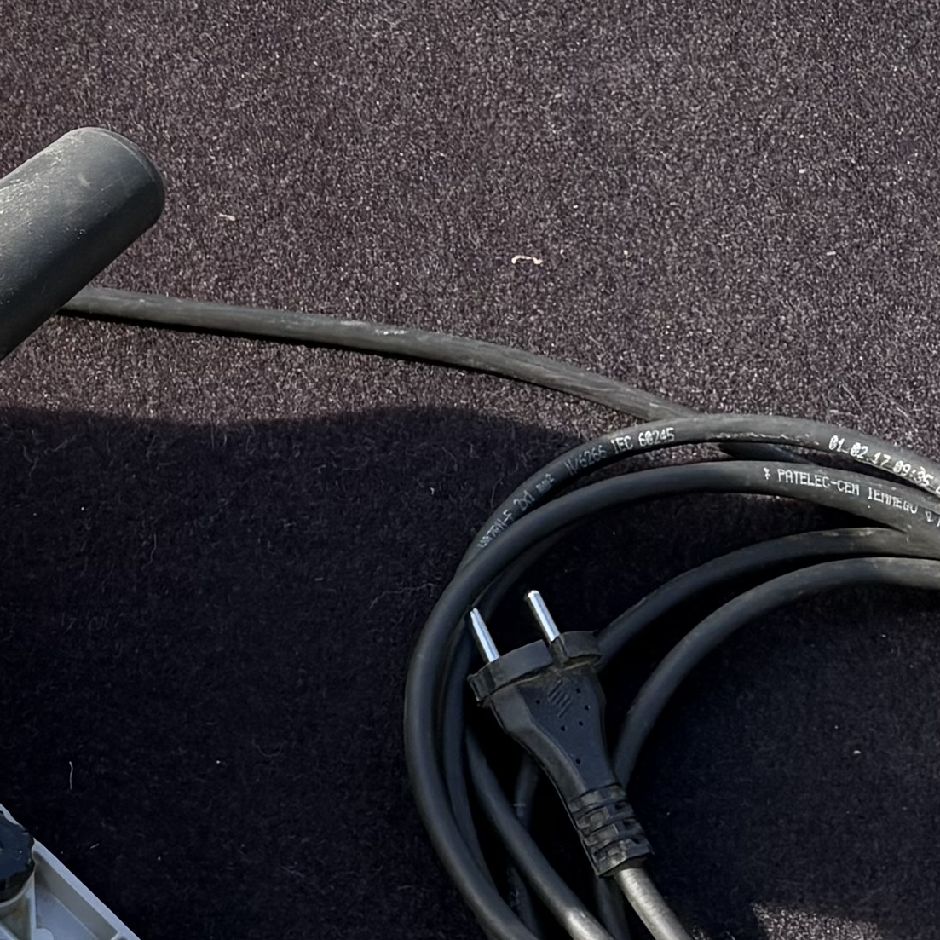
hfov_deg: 13.2
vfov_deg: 14.7
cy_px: 457
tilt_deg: -60.6
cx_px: -776
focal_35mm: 119
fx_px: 3656
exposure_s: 1/1217
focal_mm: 5.96
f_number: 1.6
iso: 64
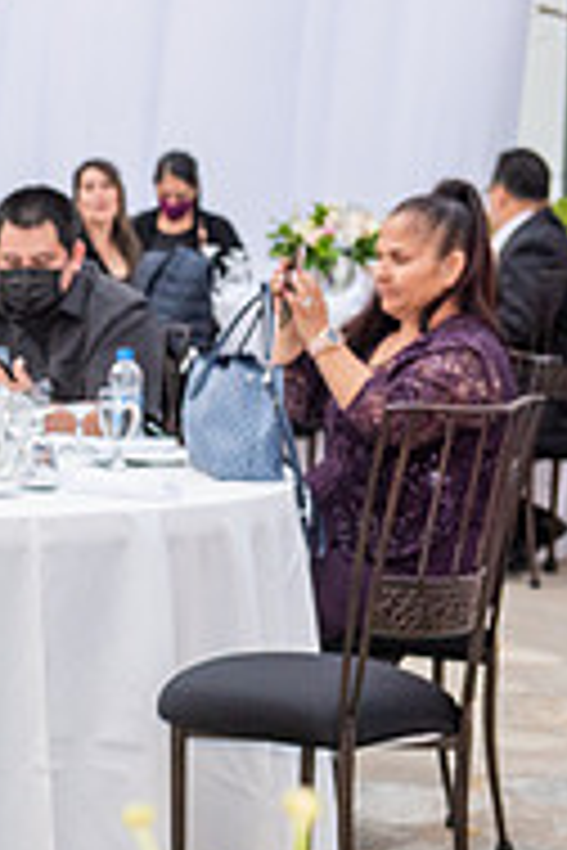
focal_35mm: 164
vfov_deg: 12.5
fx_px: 3874
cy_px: 452
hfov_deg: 8.1
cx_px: -482
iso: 800
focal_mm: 50
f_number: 5
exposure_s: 1/160
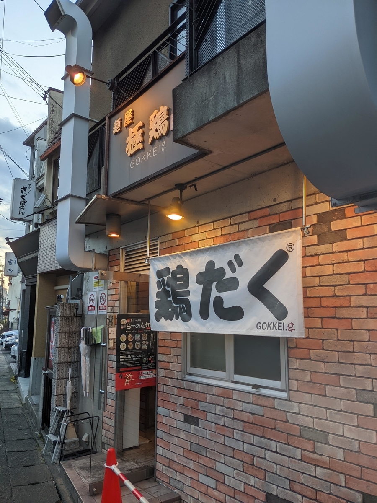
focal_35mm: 27
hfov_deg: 51.4
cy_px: 252
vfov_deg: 65.3
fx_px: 392
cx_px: 188
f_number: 1.73
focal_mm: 4.38
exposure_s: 1/121
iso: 47
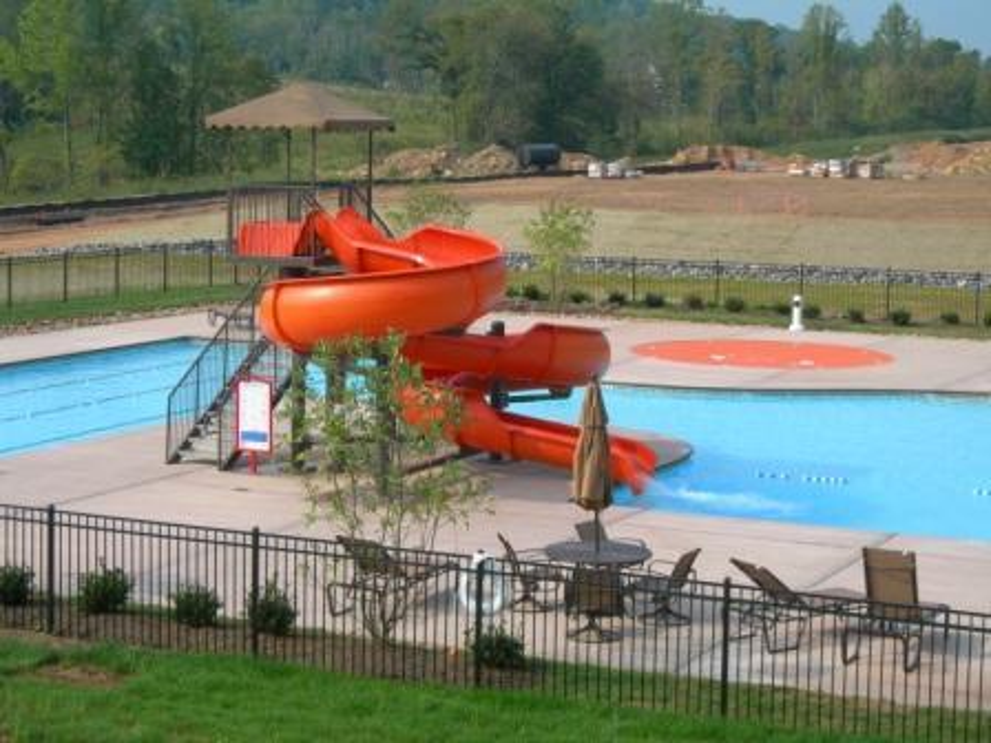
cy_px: 372
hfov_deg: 23.8
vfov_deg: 18.0
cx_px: 496
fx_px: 2348
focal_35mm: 82
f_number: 6.8
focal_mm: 17
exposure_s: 1/195
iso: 50
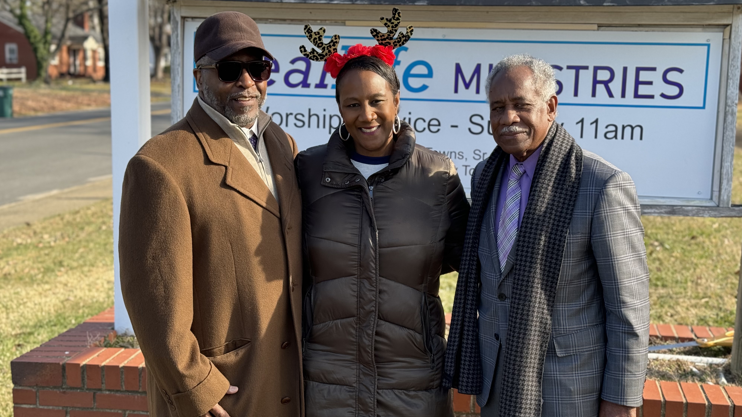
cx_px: 375
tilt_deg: -7.3
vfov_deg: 22.6
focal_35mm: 53
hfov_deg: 39.2
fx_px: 1043
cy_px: 233
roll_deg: +0.4
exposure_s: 1/854
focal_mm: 6.86
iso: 64
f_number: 1.78
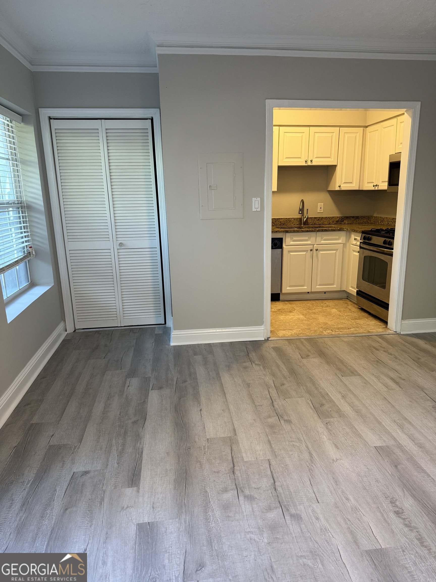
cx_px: 218
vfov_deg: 71.6
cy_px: 291
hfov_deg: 56.8
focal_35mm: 24
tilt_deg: -13.7
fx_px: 403
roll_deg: +0.0
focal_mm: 6.76
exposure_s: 1/60
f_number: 1.78
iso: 200
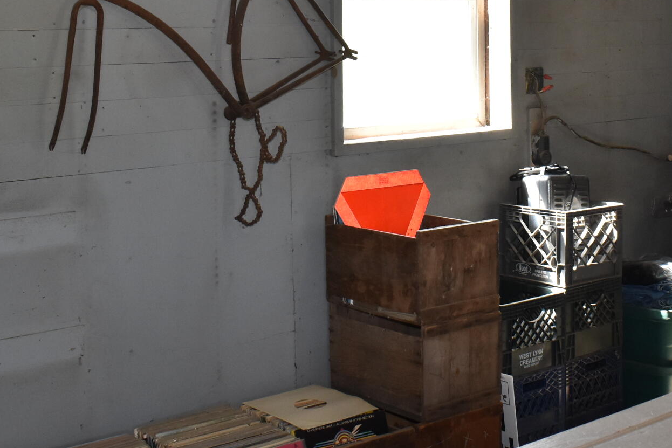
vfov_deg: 20.7
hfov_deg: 30.7
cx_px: 442
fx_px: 1213
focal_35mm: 65
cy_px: 83
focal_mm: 18
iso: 800
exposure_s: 1/160
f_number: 4
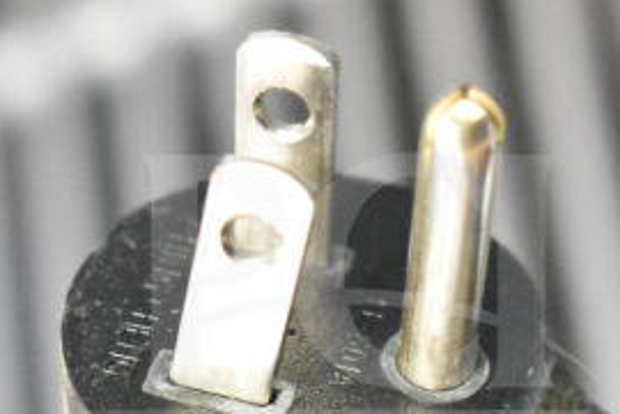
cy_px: 337
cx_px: 347
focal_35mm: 186
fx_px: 3205
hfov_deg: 11.0
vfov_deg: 7.4
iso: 22800
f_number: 5.6
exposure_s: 1/100
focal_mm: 55
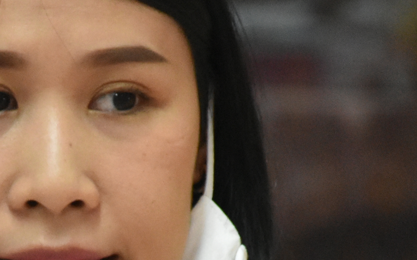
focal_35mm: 840
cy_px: 402
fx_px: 9545
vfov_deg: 1.6
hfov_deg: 2.5
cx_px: -62
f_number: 5.6
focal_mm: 130
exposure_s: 1/100
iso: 3200
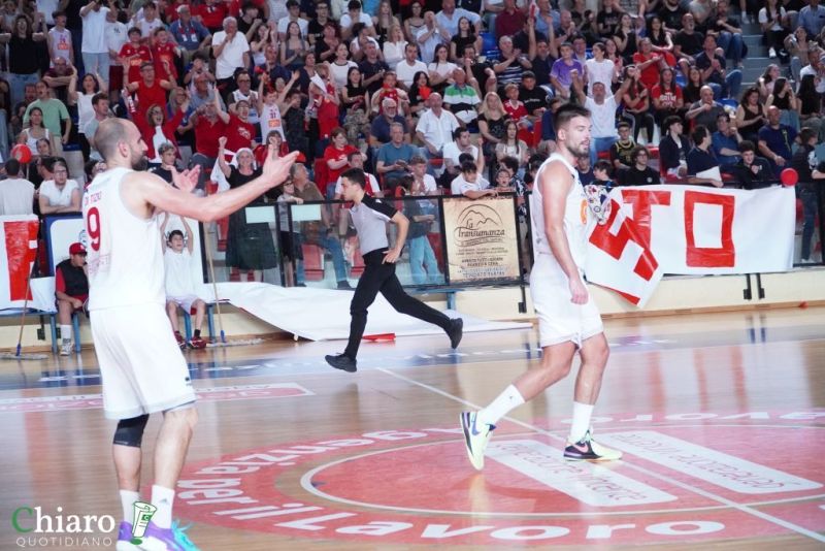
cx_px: 412
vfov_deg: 16.9
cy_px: 276
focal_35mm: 81
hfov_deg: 25.1
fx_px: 1857
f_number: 4
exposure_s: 1/800
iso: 5000
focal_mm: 54
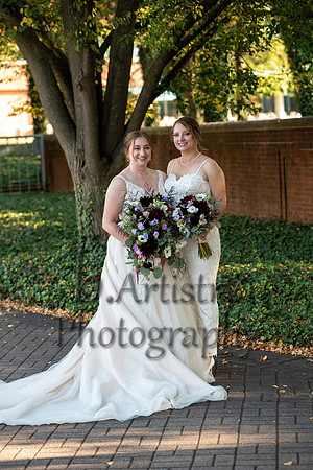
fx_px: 1200
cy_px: 235
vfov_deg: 22.1
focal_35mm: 92
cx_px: 156
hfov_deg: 14.9
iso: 320
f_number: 3.5
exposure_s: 1/160
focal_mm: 92
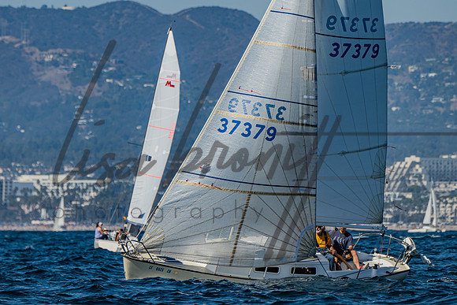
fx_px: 7461
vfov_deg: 2.3
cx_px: 201
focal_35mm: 588
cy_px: 55
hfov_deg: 3.5
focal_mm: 340
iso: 100
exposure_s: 1/1000
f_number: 5.6
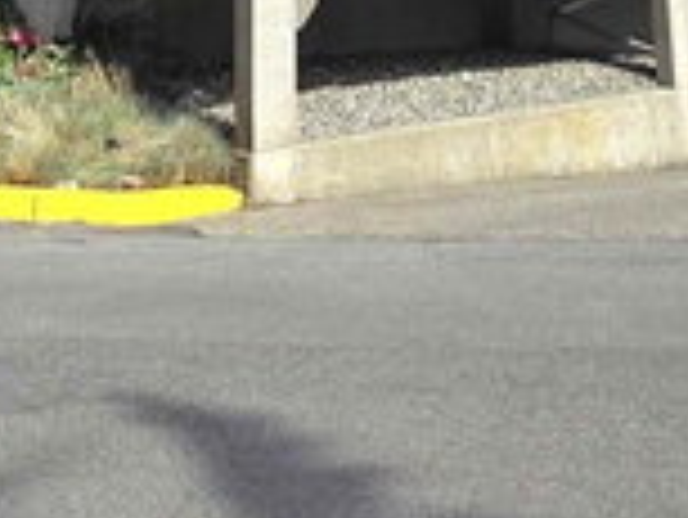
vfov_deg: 17.0
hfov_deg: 28.4
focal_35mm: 68
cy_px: -468
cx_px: 445
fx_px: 1353
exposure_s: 1/2500
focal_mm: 2.2
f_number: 2.2
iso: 50
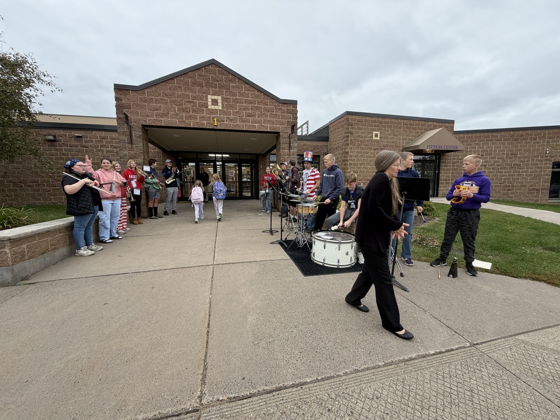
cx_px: 280
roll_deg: +1.0
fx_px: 226
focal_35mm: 14
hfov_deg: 102.1
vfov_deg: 85.7
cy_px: 210
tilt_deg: -5.6
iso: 125
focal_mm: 2.22
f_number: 2.2
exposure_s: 1/121
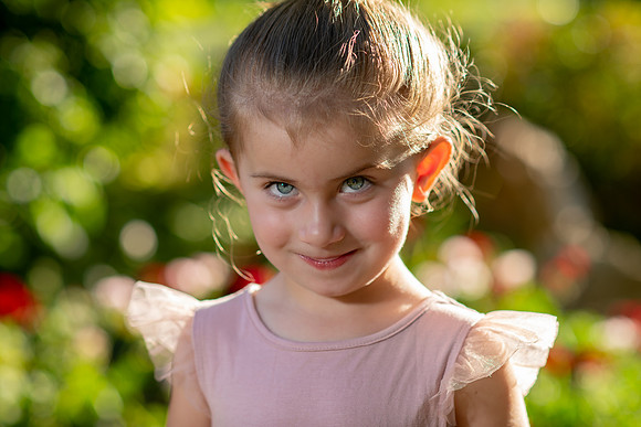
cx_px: 320
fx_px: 1870
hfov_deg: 19.5
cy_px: 214
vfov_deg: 13.0
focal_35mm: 105
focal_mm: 105
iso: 64
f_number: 2.8
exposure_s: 1/250
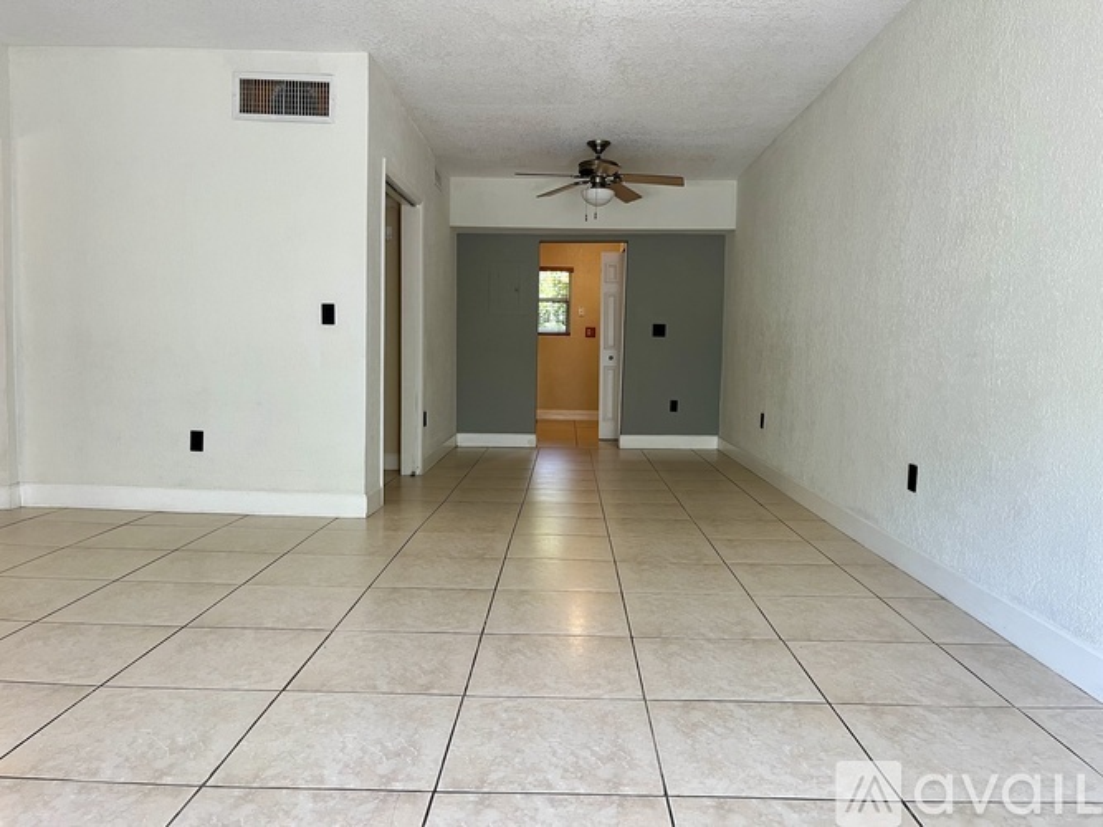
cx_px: 552
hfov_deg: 67.3
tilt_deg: -5.2
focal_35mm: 26
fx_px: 828
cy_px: 414
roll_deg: -0.7
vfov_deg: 53.0
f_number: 1.6
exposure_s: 1/60
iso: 80
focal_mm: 5.1
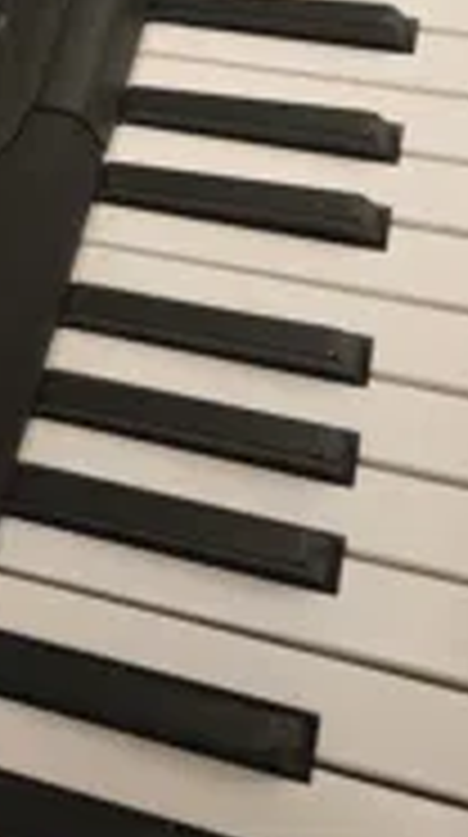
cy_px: 9
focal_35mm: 54
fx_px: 1197
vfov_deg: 35.1
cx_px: 99
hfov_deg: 21.9
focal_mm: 5.4
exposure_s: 1/50
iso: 1250
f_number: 1.8
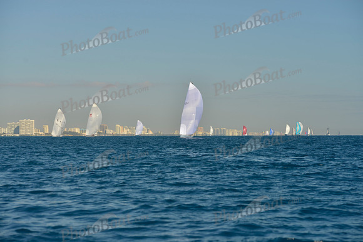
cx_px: 182
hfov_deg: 20.4
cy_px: 121
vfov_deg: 13.7
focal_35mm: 100
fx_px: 1009
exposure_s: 1/800
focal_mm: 100
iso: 200
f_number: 5.6
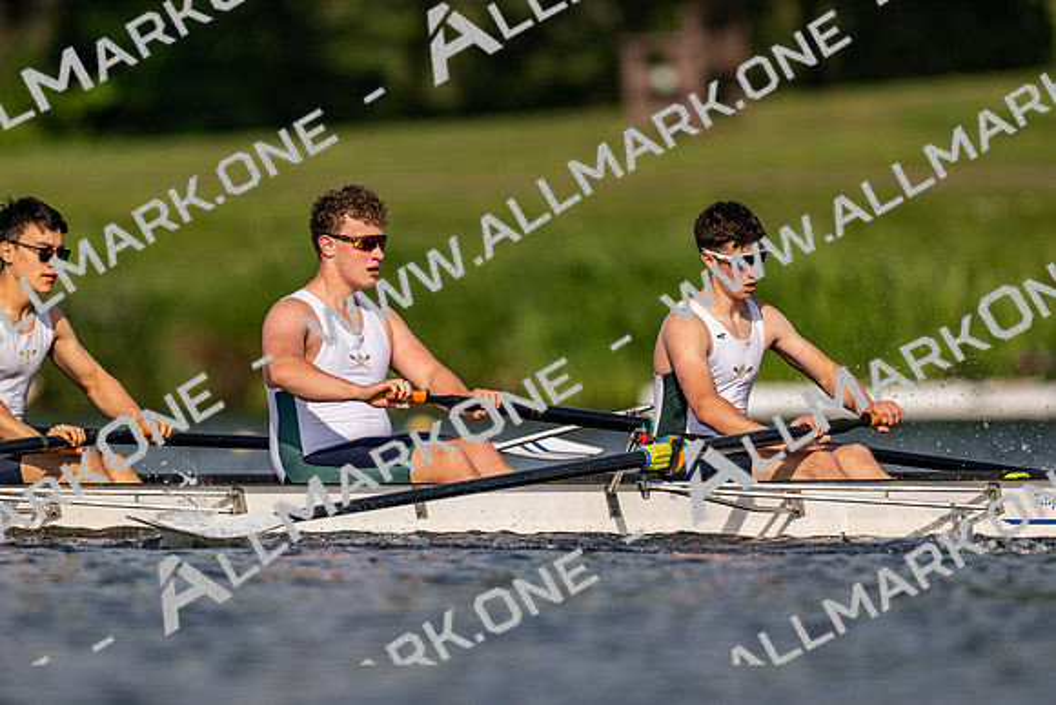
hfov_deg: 2.3
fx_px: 26419
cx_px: 528
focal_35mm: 900
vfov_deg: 1.5
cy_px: 352
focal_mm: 600
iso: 180
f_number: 4
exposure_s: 1/2500
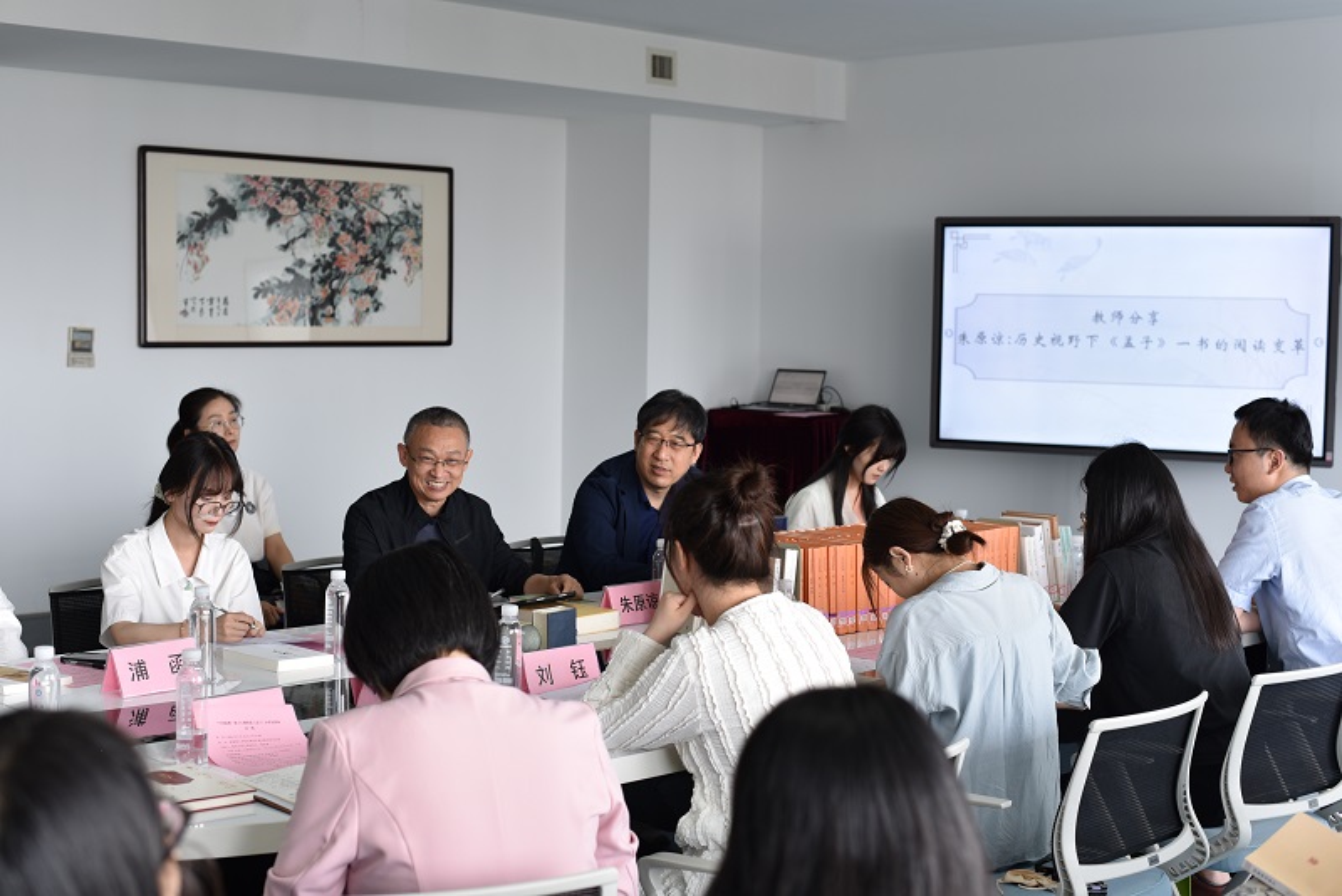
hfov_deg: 39.6
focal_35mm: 50
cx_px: 671
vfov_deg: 27.0
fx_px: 1864
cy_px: 448
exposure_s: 1/80
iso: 400
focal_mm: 50
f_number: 4.5
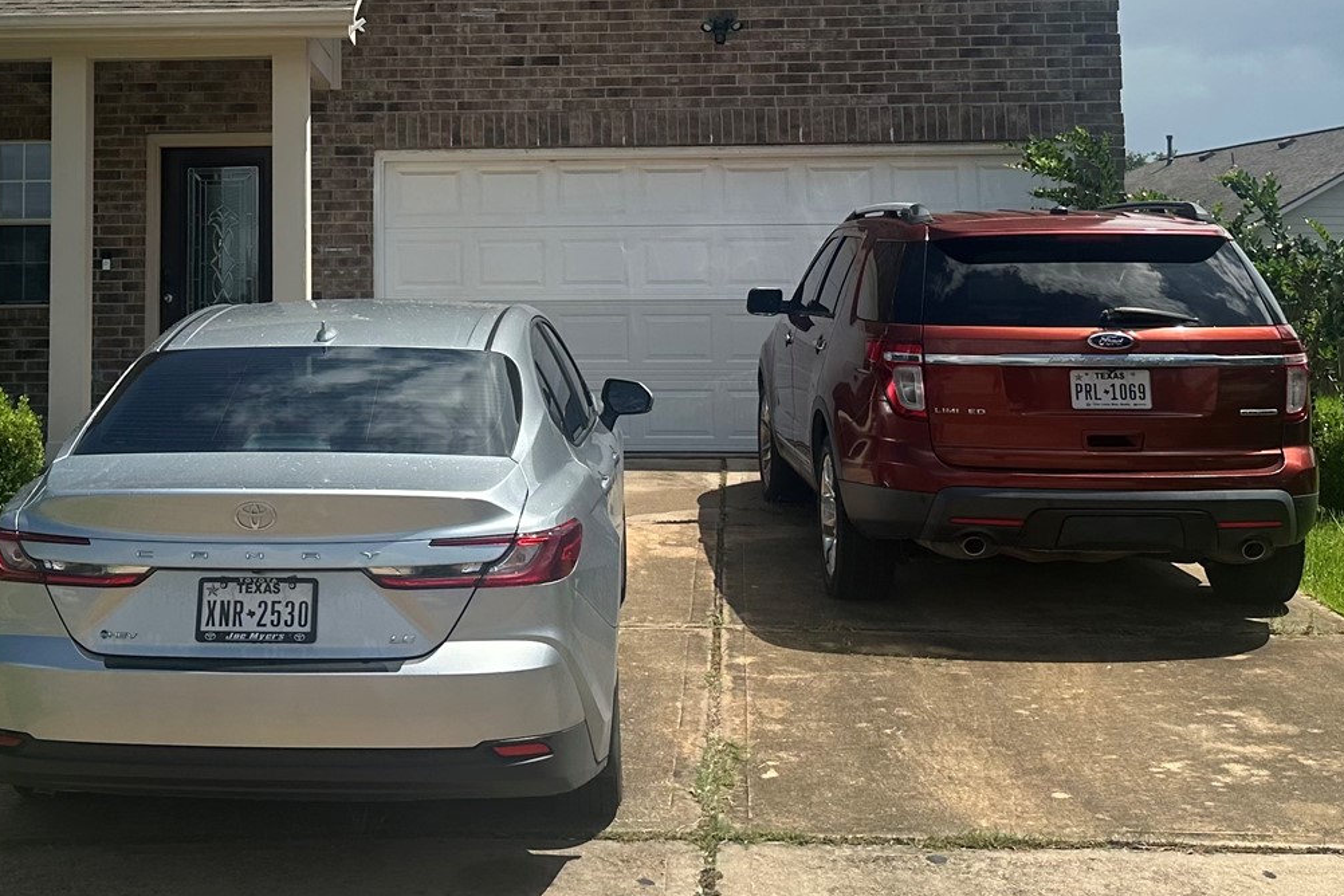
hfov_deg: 38.3
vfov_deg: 26.0
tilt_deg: +5.6
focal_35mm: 51
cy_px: 168
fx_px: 1904
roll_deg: +0.6
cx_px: 417
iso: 80
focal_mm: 6.86
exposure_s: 1/6211
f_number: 1.78
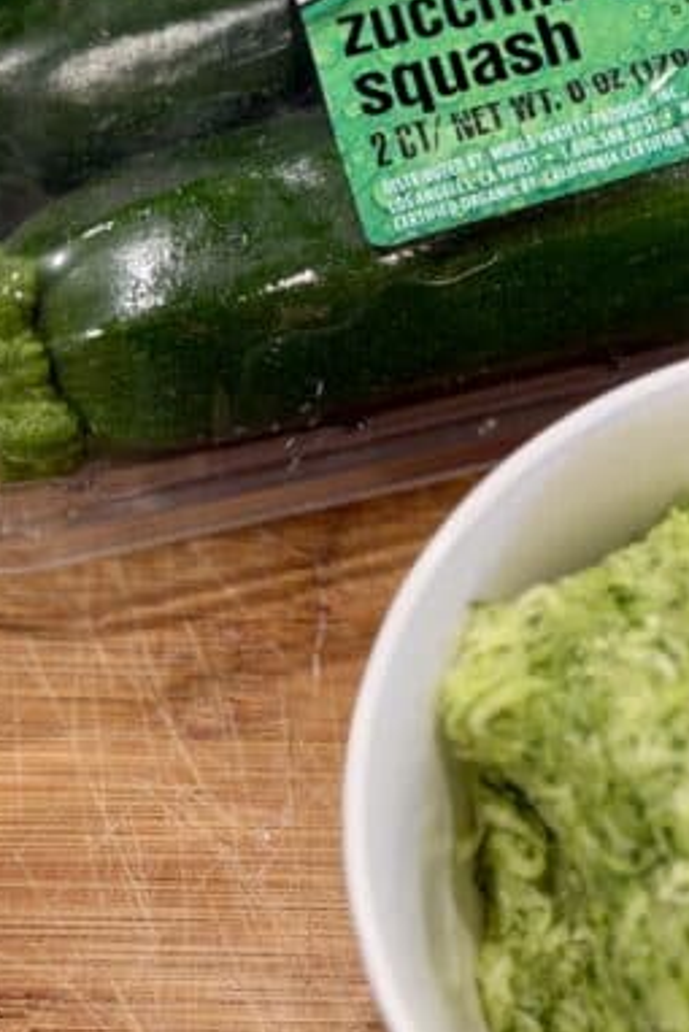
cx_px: 735
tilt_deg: -59.3
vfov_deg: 20.8
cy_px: 507
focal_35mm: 98
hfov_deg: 13.7
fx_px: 2811
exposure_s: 1/60
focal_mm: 6.76
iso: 250
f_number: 1.78
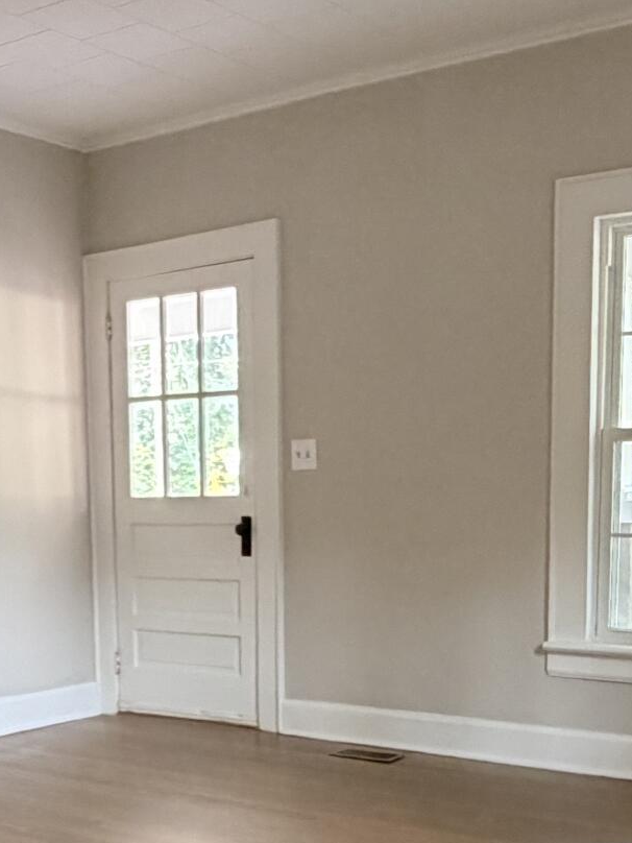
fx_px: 1266
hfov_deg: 28.0
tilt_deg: -5.4
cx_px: 285
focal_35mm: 52
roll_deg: +0.7
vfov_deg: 35.8
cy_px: 655
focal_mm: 2.22
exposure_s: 1/60
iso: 400
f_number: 2.2
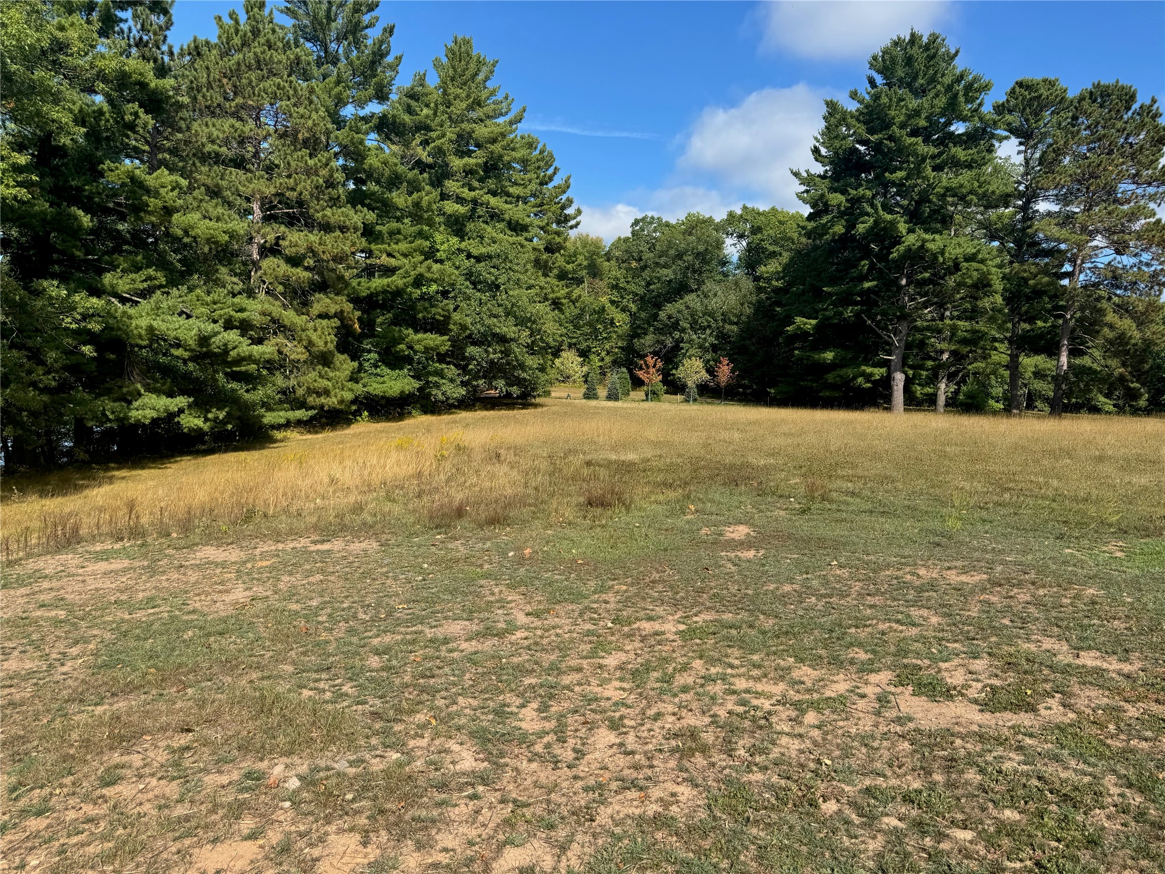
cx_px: 582
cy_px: 437
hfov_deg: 71.6
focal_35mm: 24
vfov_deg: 56.8
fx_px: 808
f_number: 1.78
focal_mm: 6.76
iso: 80
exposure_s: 1/3247
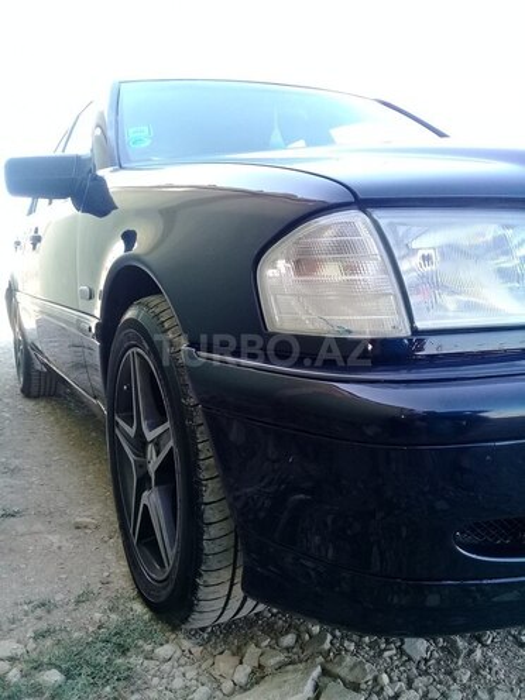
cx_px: 262
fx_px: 627
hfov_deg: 45.4
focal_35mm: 31
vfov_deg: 58.4
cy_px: 350
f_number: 2.2
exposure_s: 1/101
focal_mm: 3.3
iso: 64
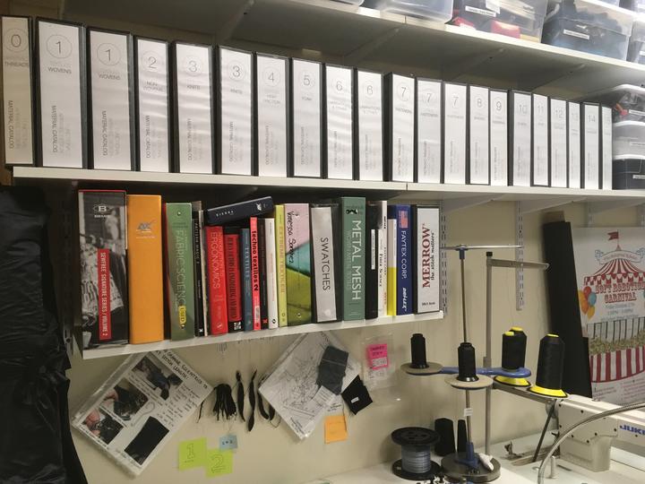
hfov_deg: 61.7
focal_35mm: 29
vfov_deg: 48.2
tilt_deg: -0.4
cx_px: 322
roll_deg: +0.1
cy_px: 242
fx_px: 540
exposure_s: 1/30
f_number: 2.2
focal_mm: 4.15
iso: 40
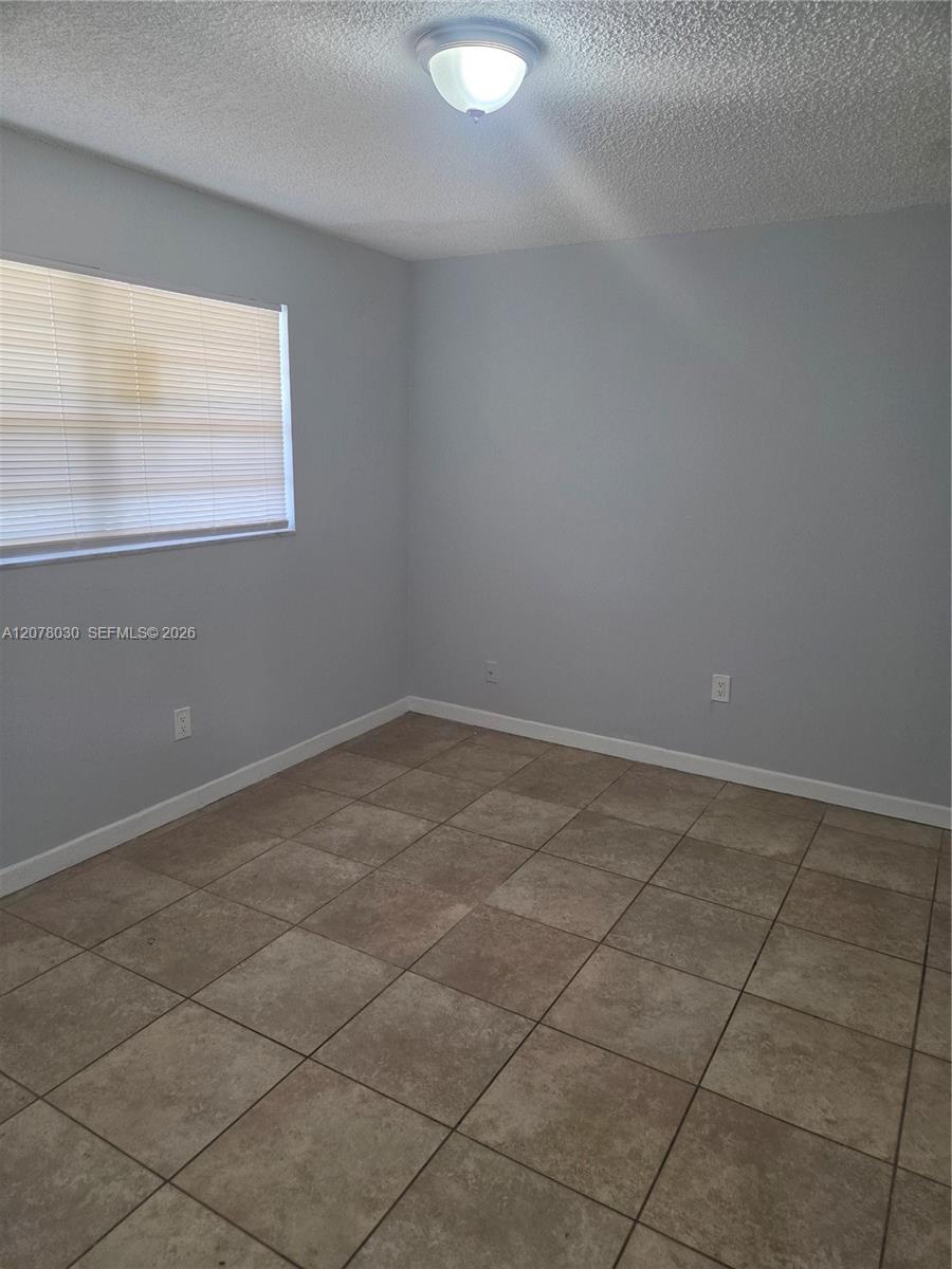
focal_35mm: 23
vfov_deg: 73.9
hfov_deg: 58.9
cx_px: 476
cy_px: 634
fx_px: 843
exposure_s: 1/120
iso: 200
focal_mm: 5.4
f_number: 1.8
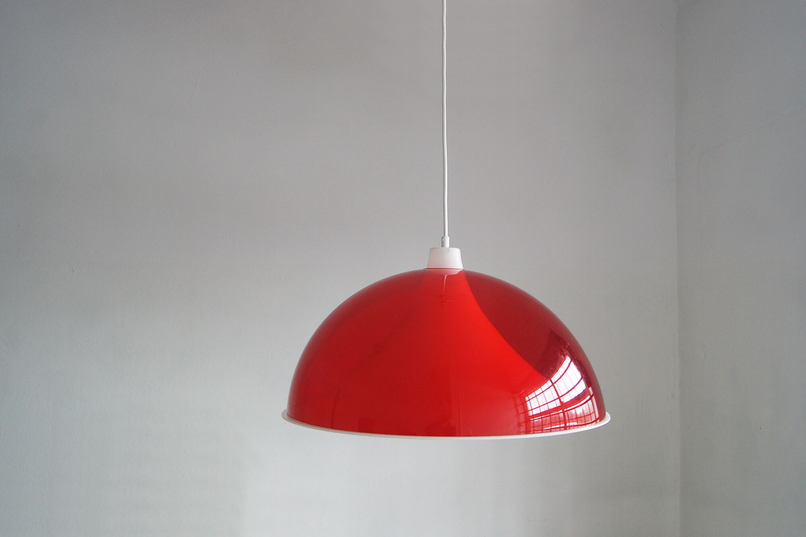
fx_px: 739
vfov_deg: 40.0
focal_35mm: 33
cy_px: 268
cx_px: 403
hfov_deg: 57.2
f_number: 5.6
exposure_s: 1/15
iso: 400
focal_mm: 22
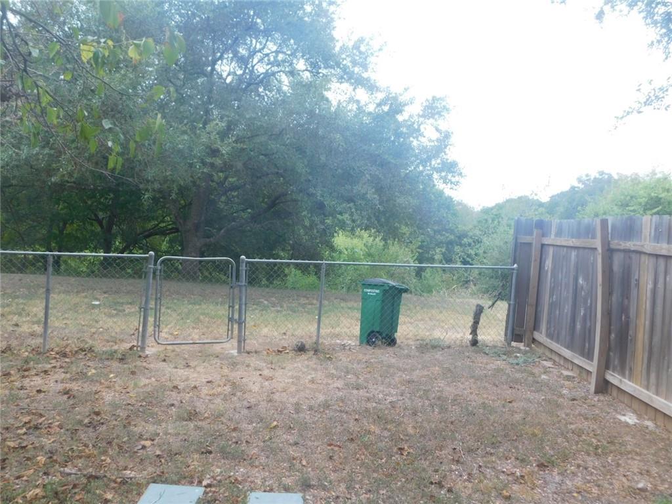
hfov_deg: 60.0
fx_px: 582
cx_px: 336
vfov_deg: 46.8
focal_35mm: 30
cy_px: 252
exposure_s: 1/200
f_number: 3.2
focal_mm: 5.3
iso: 125
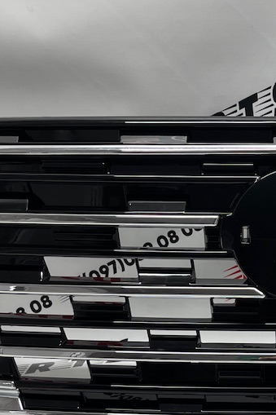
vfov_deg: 29.6
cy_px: 247
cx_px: 299
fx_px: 782
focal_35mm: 68
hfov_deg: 19.2
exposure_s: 1/100
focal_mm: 5.1
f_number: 1.6
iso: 50
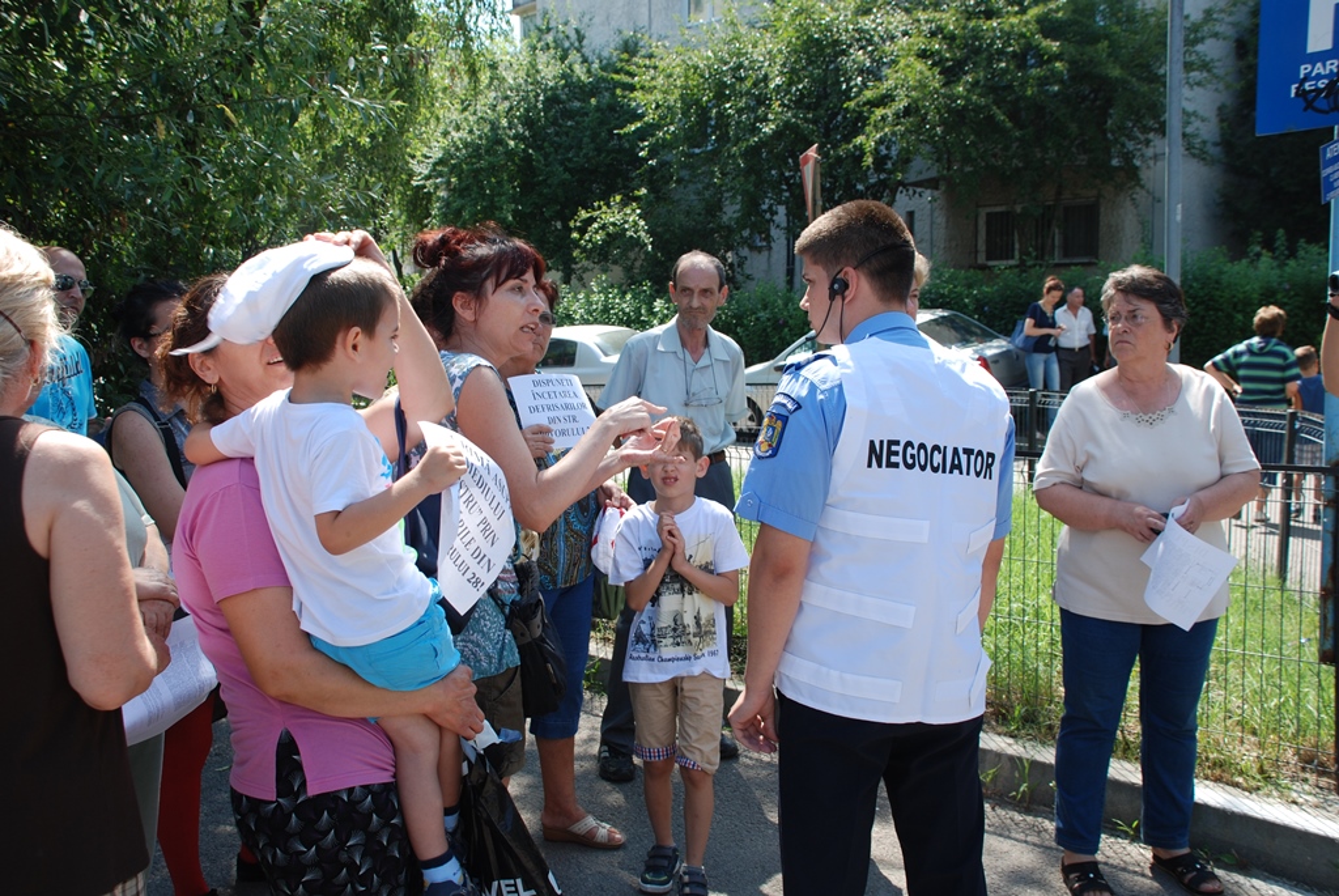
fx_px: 1229
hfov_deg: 57.2
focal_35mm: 33
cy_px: 448
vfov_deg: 40.1
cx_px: 670
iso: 100
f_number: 6.3
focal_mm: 22
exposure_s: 1/160
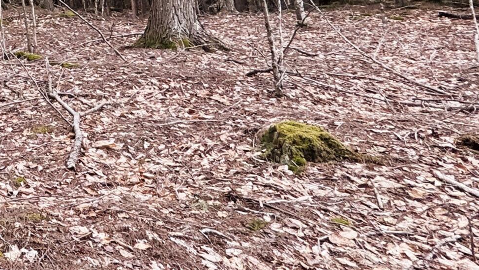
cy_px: -118
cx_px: -217
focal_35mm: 47
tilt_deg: +9.8
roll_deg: -0.5
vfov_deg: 21.8
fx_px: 597
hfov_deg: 29.4
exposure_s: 1/99
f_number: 2.2
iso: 160
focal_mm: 2.2
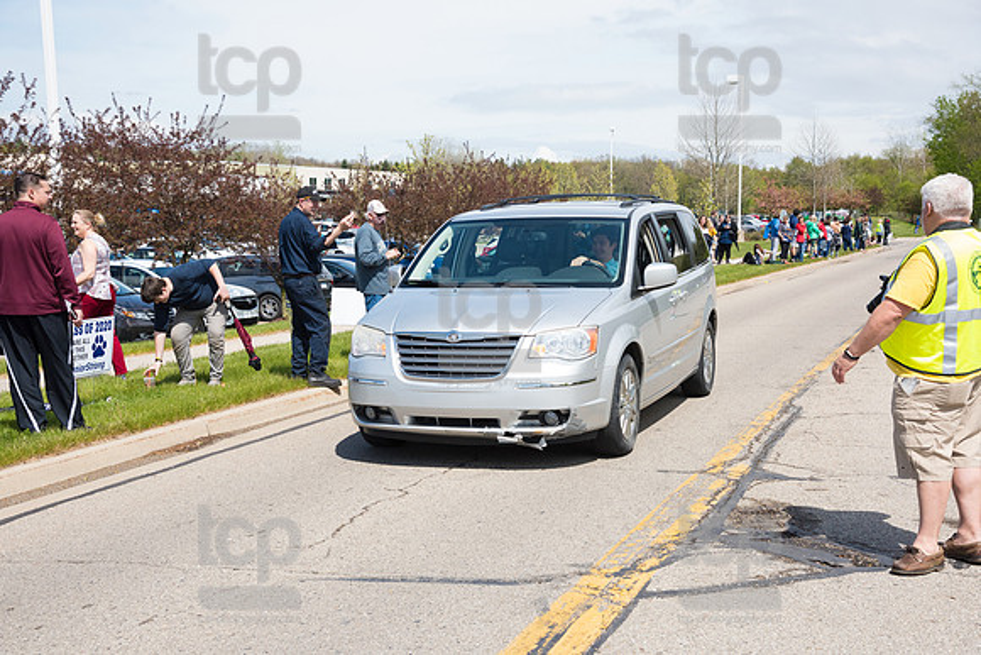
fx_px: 1363
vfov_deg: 27.0
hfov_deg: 39.6
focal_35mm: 50
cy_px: 328
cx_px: 490
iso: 1000
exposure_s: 1/1600
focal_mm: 50
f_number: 7.1
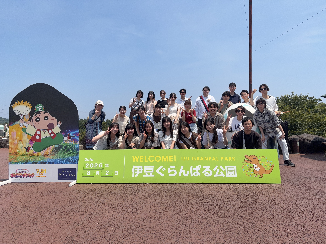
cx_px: 163
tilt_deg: -0.2
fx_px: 245
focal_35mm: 26
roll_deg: +0.7
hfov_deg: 67.3
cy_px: 122
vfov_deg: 53.1
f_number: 1.6
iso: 64
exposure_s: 1/6993
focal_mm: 5.96
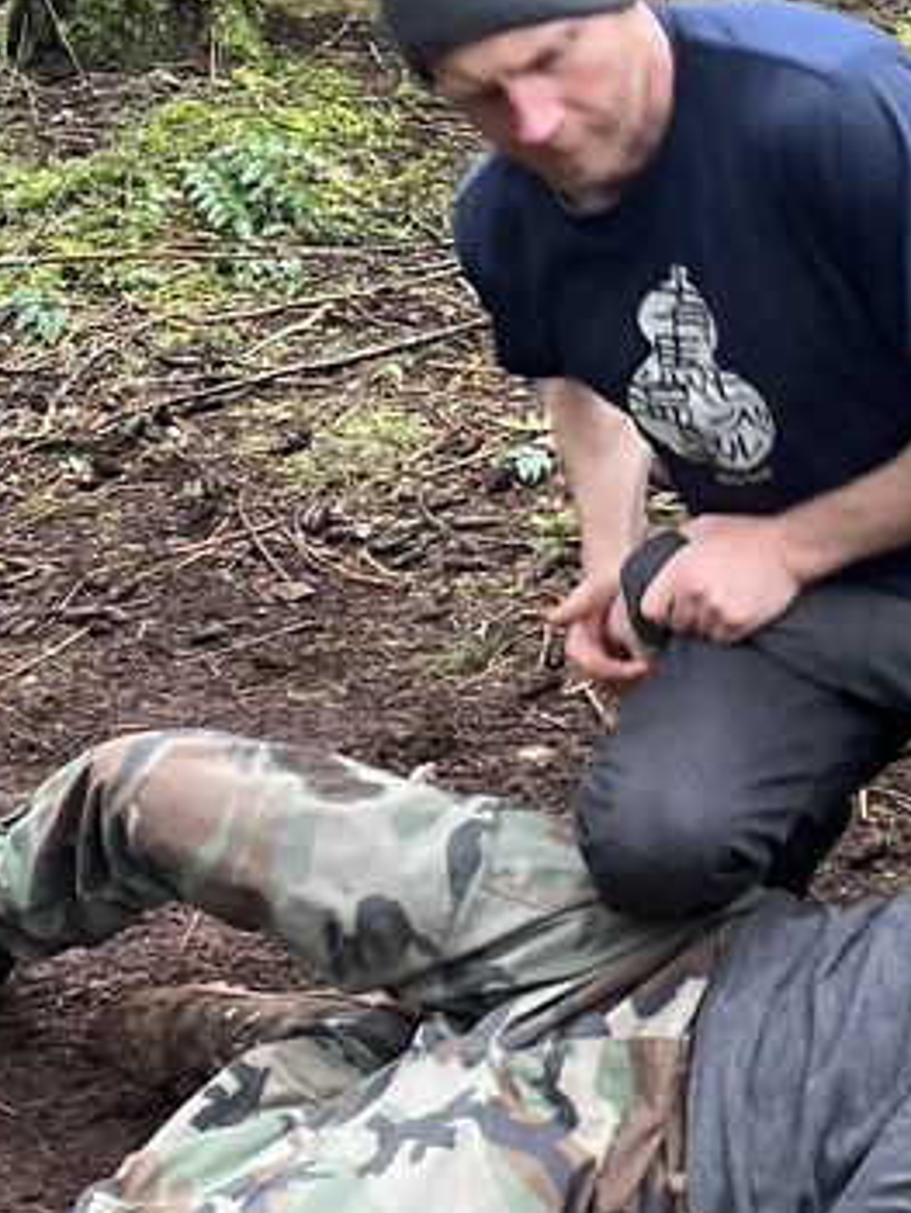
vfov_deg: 25.6
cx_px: 620
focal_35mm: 76
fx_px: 2664
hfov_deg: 19.3
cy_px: 596
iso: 640
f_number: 1.6
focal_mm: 5.1
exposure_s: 1/40
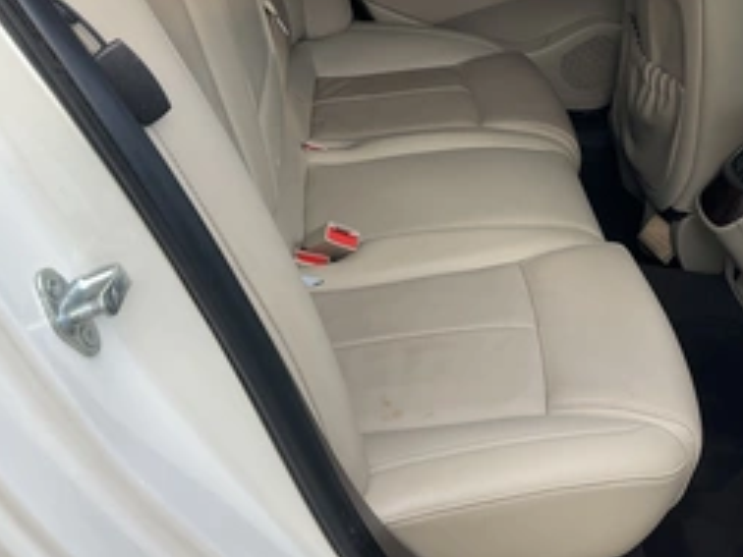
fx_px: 987
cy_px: 251
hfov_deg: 39.9
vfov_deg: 31.5
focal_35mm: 46
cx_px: 575
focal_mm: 3
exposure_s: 1/169
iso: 20
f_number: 1.8
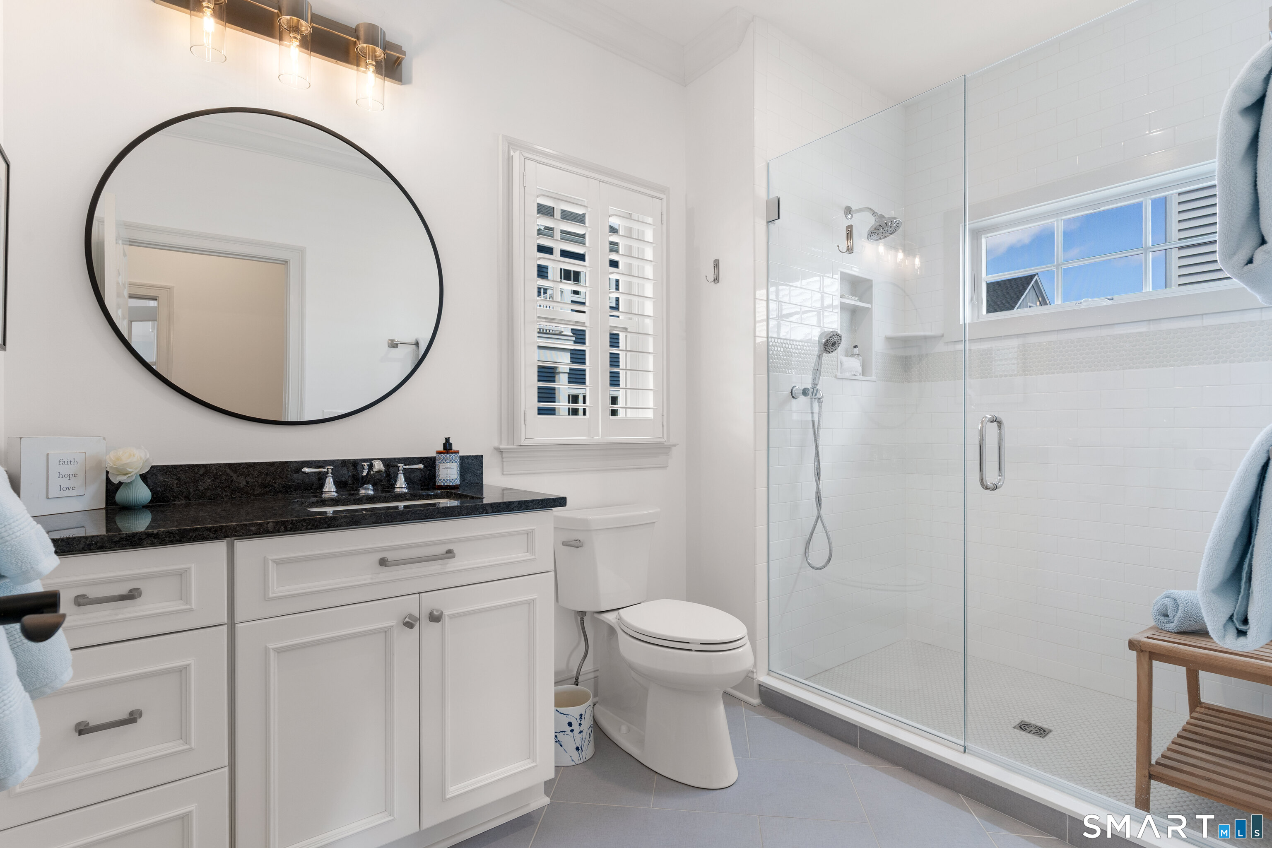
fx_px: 601
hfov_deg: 93.3
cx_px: 636
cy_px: 424
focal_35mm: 17
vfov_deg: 70.4
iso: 320
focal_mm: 17
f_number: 8
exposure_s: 1/8
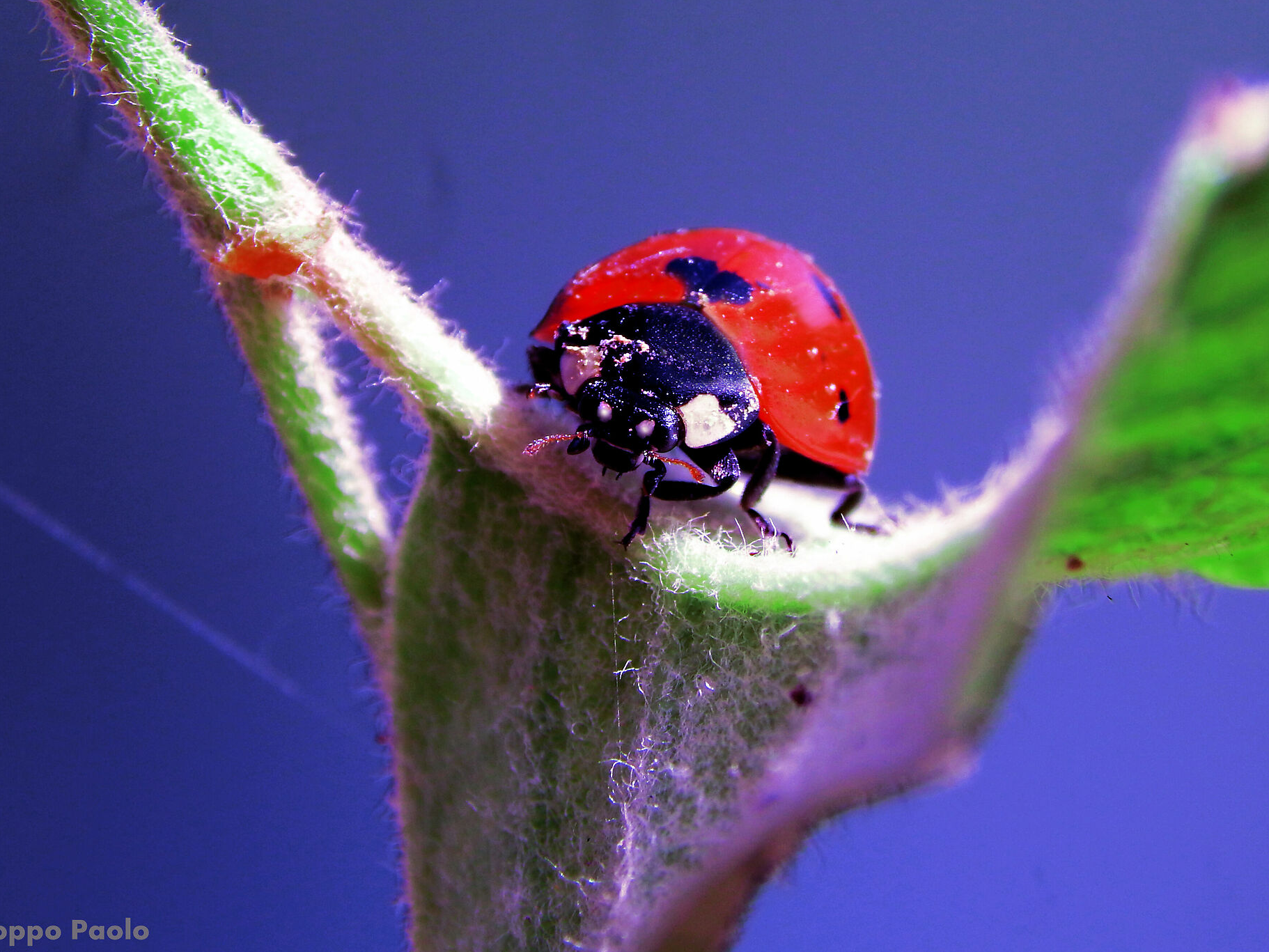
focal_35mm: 187
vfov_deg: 7.9
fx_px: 6856
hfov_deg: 10.6
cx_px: 667
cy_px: 374
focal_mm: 25.3
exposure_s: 1/400
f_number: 4.9
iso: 125
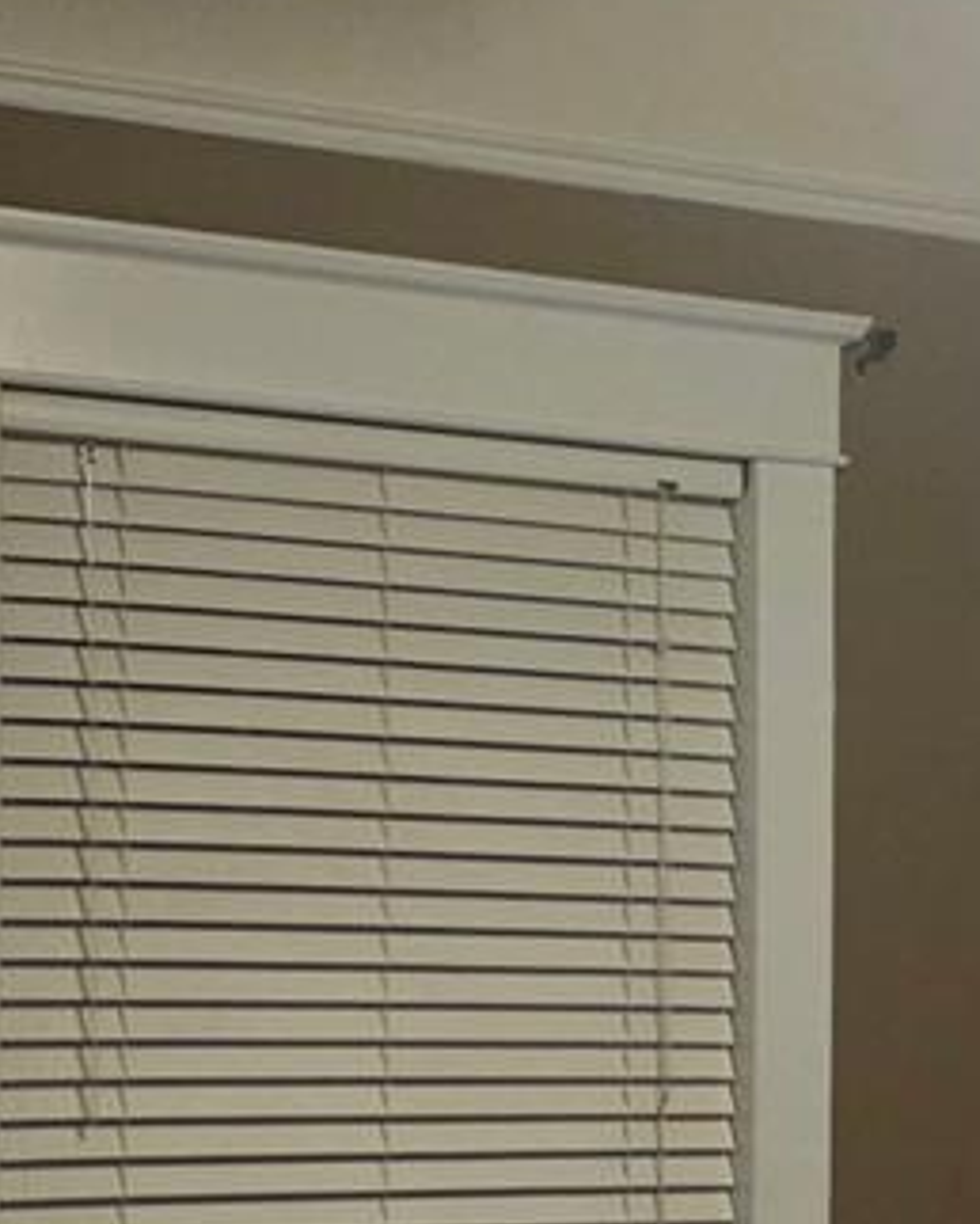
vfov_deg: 17.7
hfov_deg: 13.9
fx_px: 3876
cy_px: 1045
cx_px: 1265
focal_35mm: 107
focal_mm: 6.3
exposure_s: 1/120
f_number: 1.7
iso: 2000
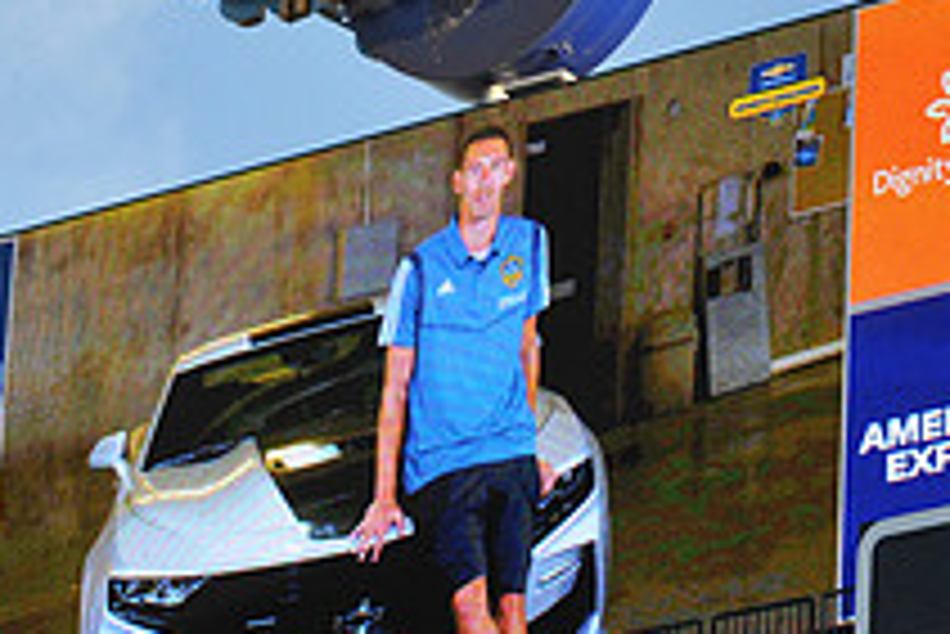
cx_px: 455
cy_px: 319
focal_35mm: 236
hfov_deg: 8.7
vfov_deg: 5.8
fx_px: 6232
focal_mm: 86
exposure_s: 1/800
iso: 1600
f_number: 14
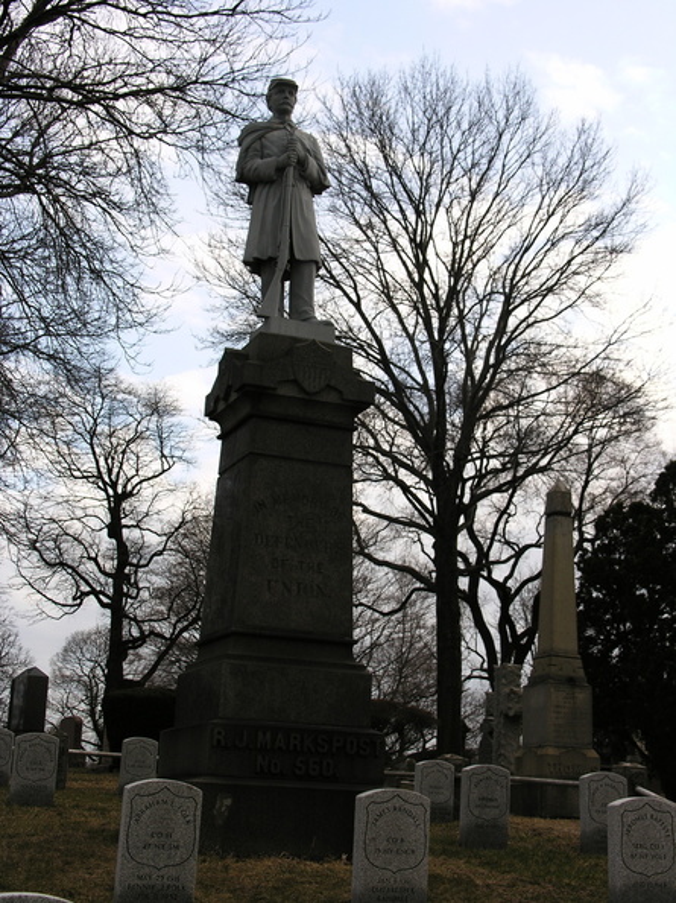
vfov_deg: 32.7
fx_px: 1537
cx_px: 338
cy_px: 452
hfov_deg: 24.8
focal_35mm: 59
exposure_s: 1/237
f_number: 4.5
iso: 50
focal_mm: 15
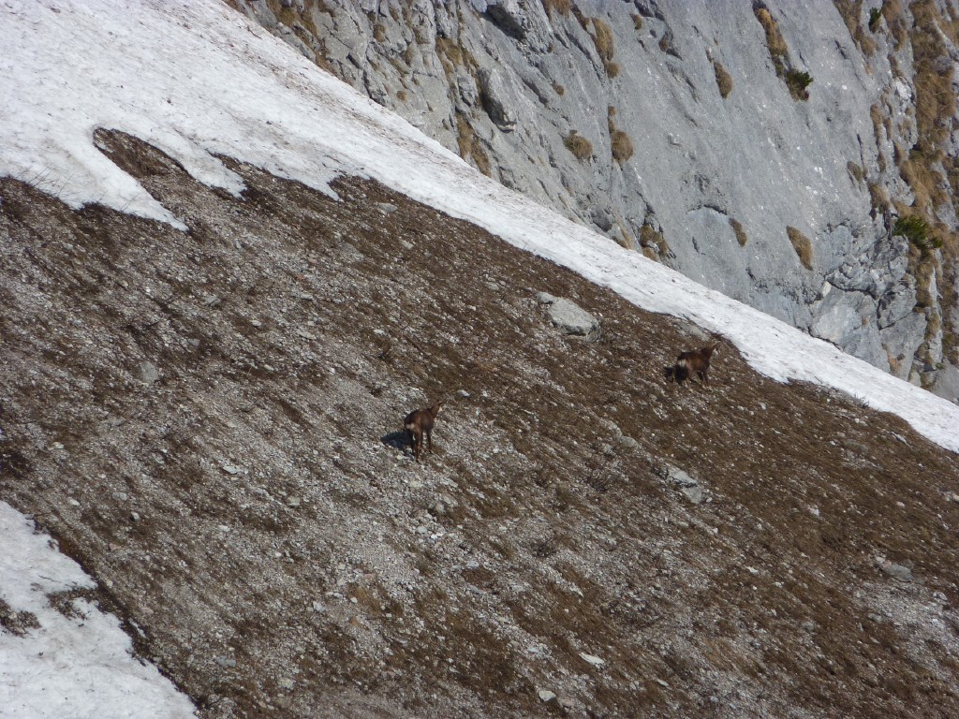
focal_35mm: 300
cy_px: 360
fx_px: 8311
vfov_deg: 5.0
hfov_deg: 6.6
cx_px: 480
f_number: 5.6
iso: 80
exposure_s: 1/800
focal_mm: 49.2
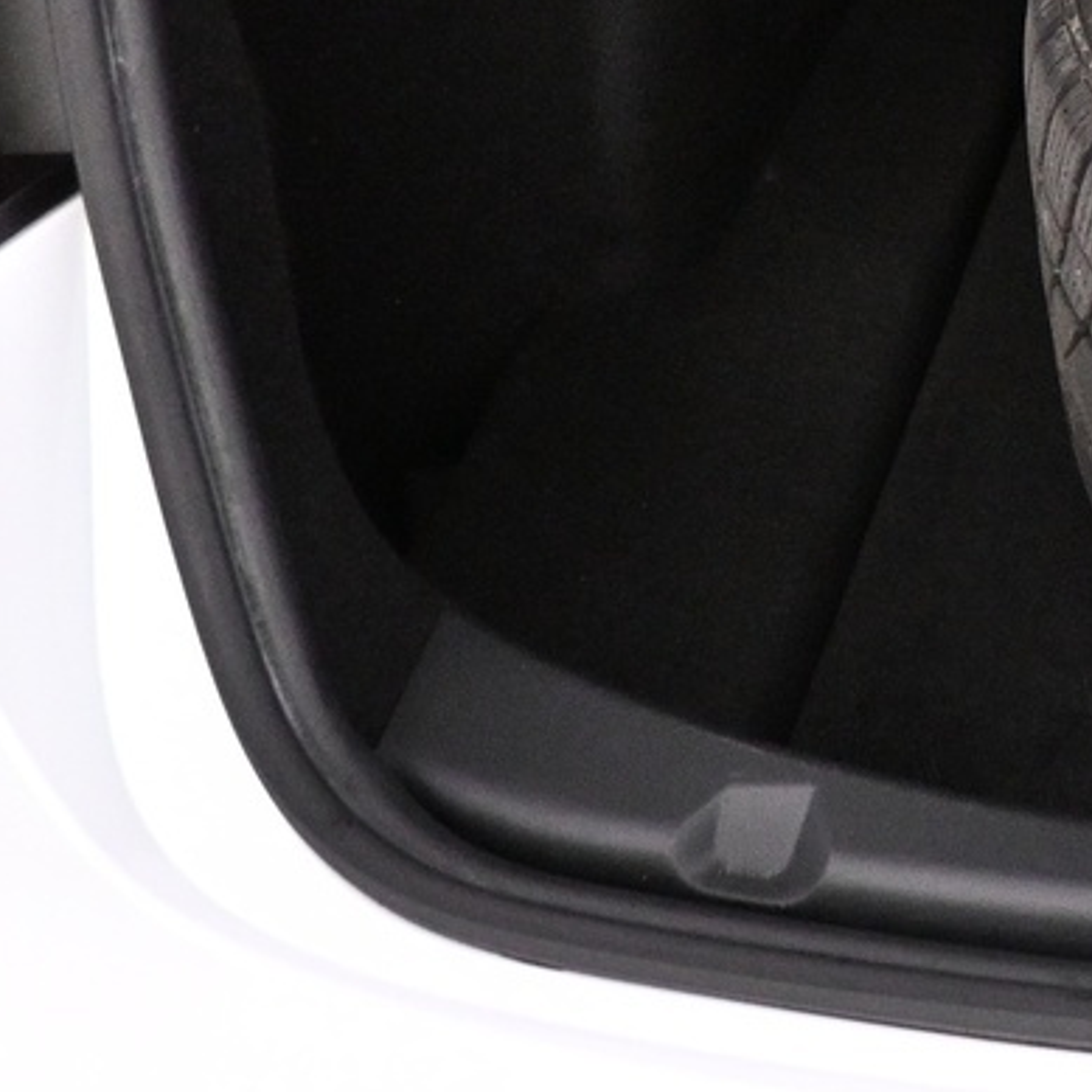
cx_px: 1825
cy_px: -36
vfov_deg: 19.7
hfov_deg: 17.4
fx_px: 3034
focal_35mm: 85
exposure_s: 1/100
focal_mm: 16
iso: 4000
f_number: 3.5
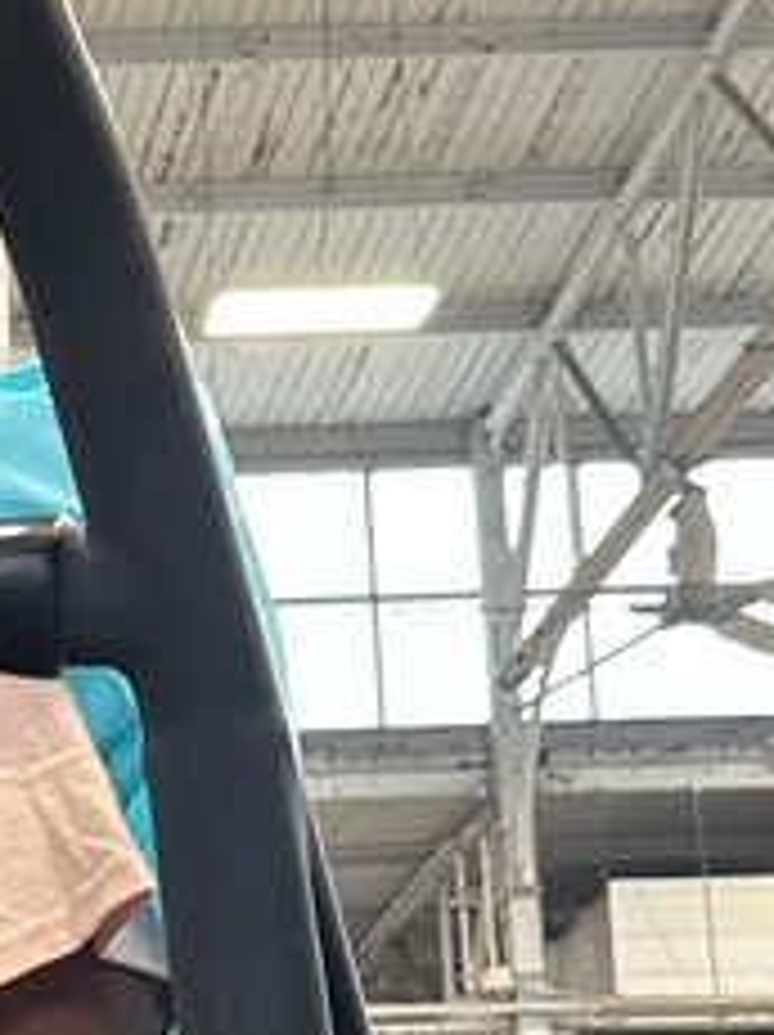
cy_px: 1210
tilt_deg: +11.3
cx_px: -414
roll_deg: -0.1
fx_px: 3196
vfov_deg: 17.6
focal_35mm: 107
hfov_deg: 13.0
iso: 250
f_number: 1.78
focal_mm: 6.86
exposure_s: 1/88
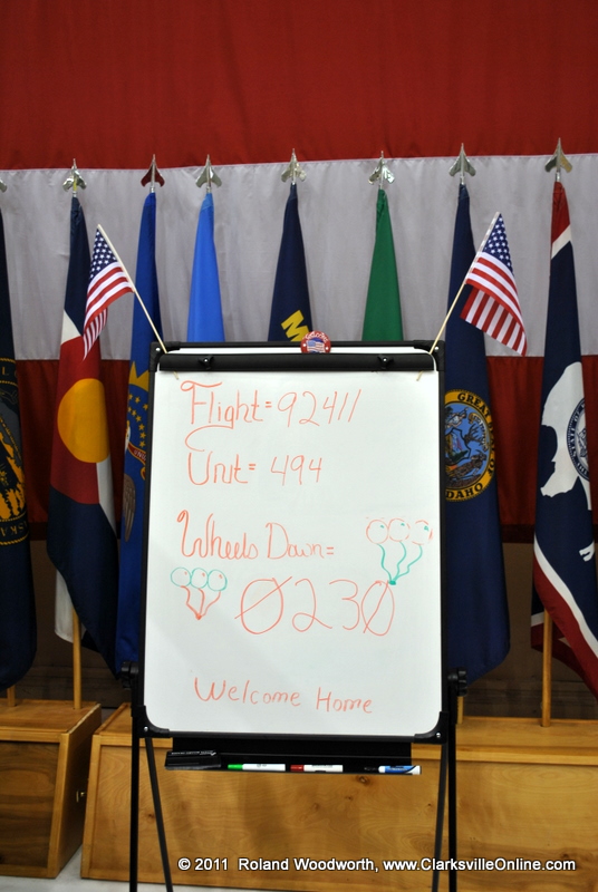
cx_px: 299
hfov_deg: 32.0
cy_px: 446
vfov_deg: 46.3
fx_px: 1043
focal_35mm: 42
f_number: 4.5
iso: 200
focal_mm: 28
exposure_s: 1/40
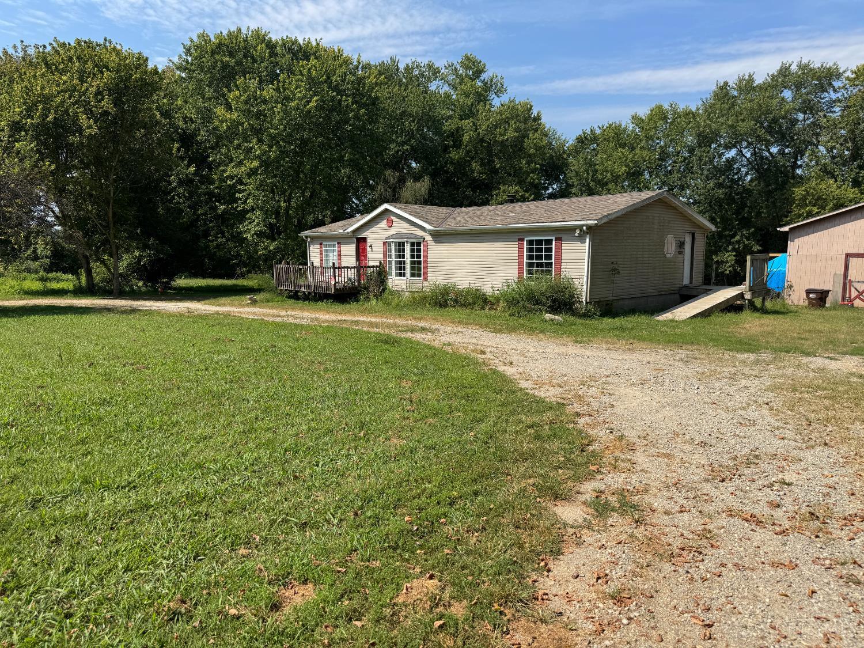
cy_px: 324
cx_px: 432
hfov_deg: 71.6
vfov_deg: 56.8
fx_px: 599
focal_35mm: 24
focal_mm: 6.76
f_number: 1.78
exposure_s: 1/4310
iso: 80
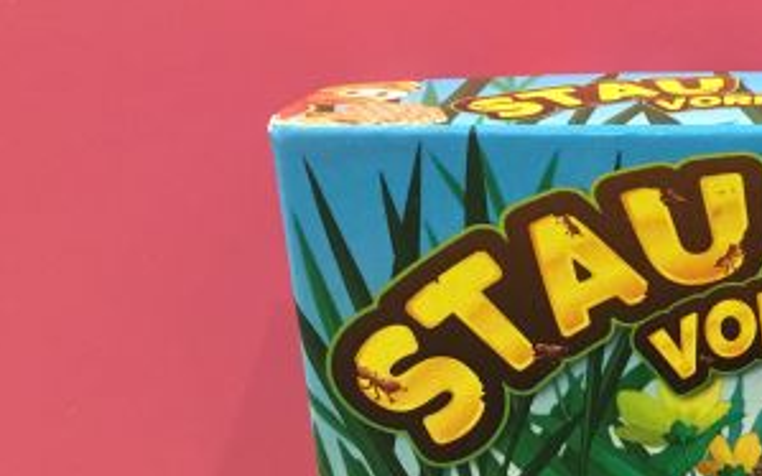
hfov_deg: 29.2
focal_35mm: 66
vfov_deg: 18.9
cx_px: 744
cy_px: 522
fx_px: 1371
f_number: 2.4
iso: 200
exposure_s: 1/33
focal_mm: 3.3
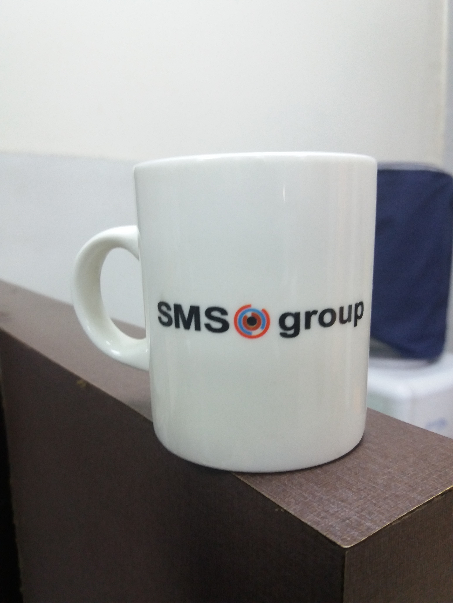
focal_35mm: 28
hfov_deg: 49.7
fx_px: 489
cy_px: 302
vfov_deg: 63.4
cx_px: 226
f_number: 1.9
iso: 160
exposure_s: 1/20
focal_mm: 3.7
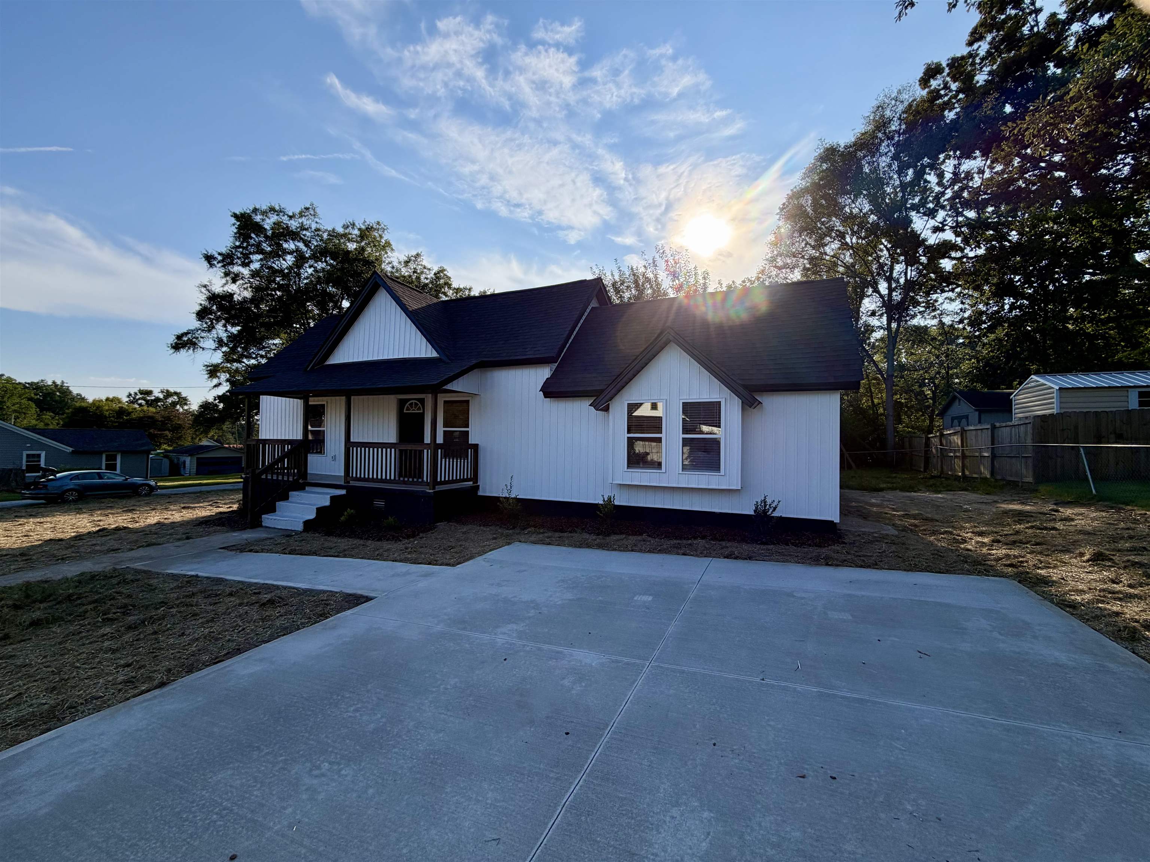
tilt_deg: +1.3
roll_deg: -1.5
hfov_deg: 102.1
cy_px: 431
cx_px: 575
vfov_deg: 85.7
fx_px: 465
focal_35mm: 14
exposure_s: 1/888
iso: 32
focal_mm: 2.22
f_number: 2.2
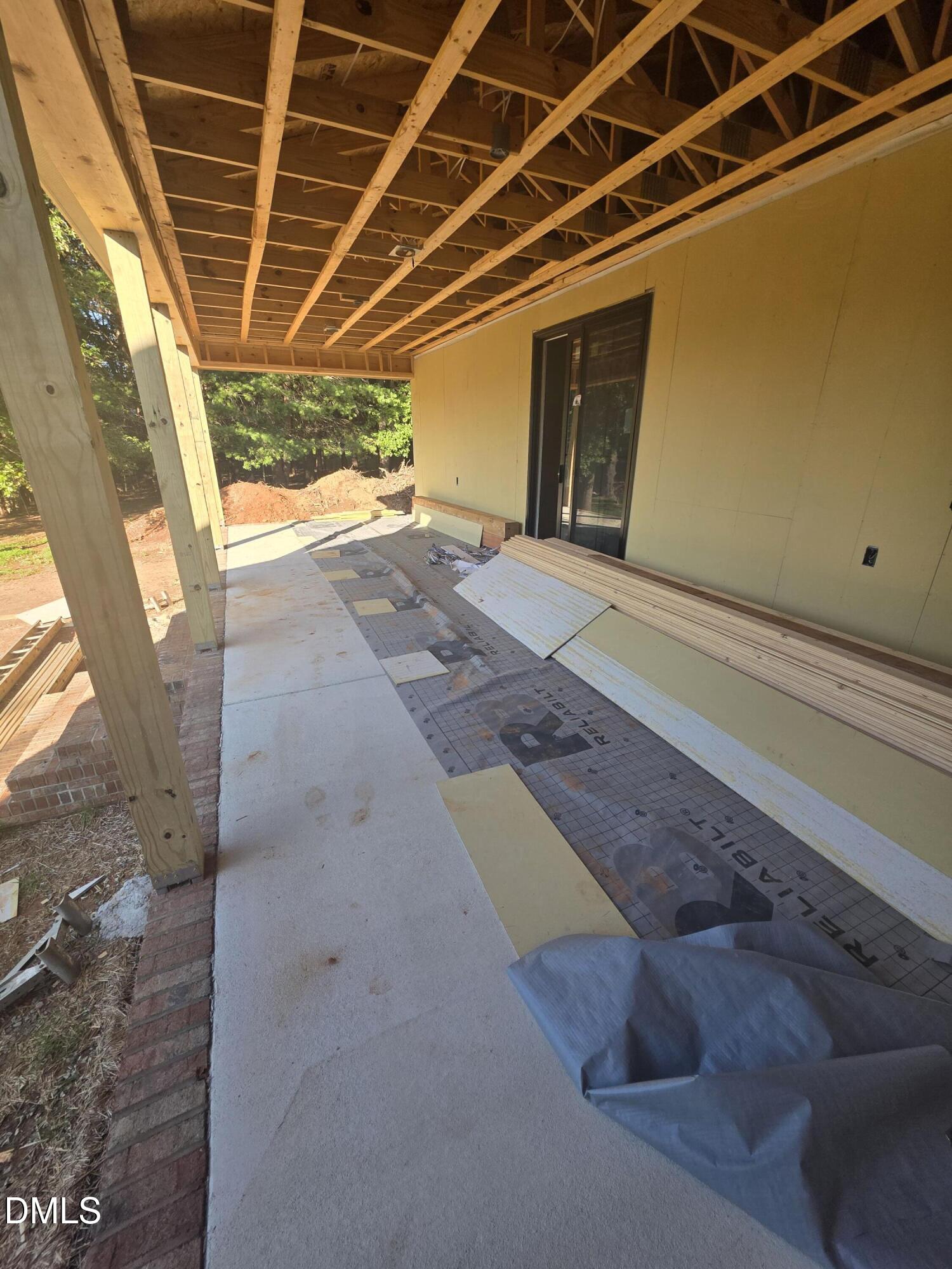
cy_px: 634
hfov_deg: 89.9
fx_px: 477
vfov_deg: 106.2
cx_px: 476
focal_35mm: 13
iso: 40
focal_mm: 2.2
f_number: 1.9
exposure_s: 1/302
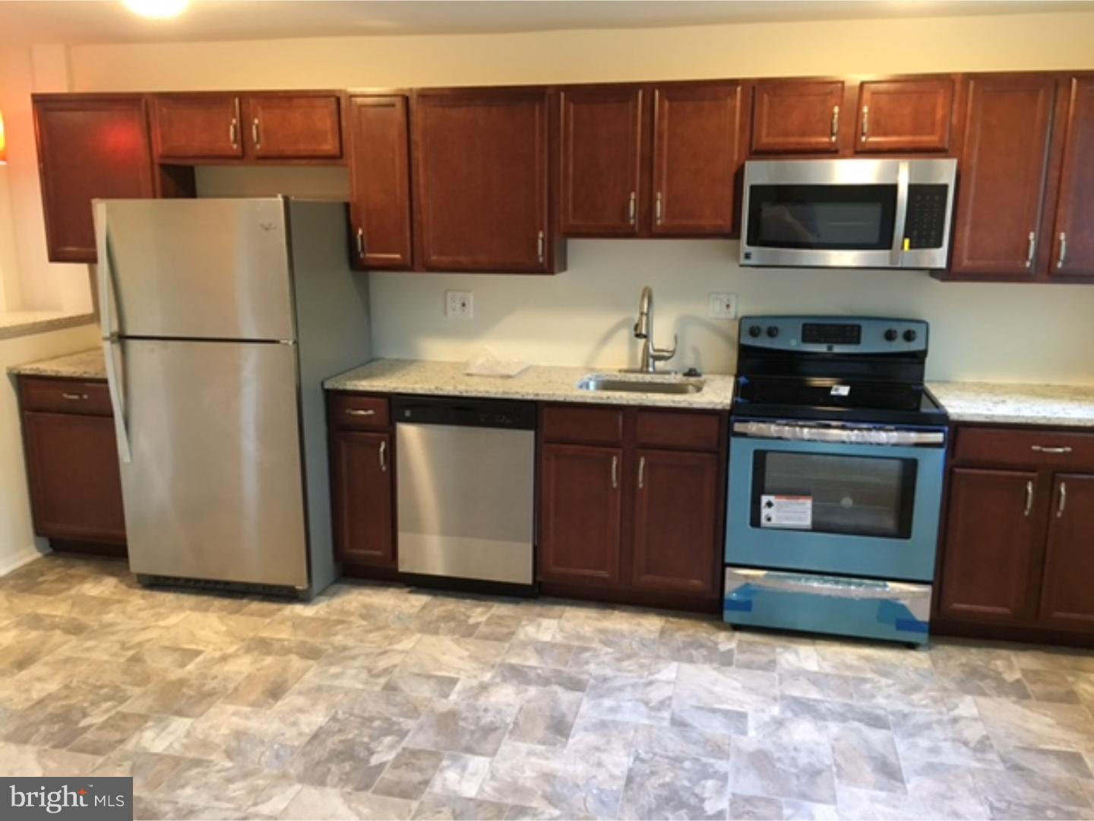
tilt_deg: -13.0
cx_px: 547
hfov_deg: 61.7
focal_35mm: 29
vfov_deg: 48.2
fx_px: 917
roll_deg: -0.3
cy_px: 410
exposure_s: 1/24
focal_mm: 4.15
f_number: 2.2
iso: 200
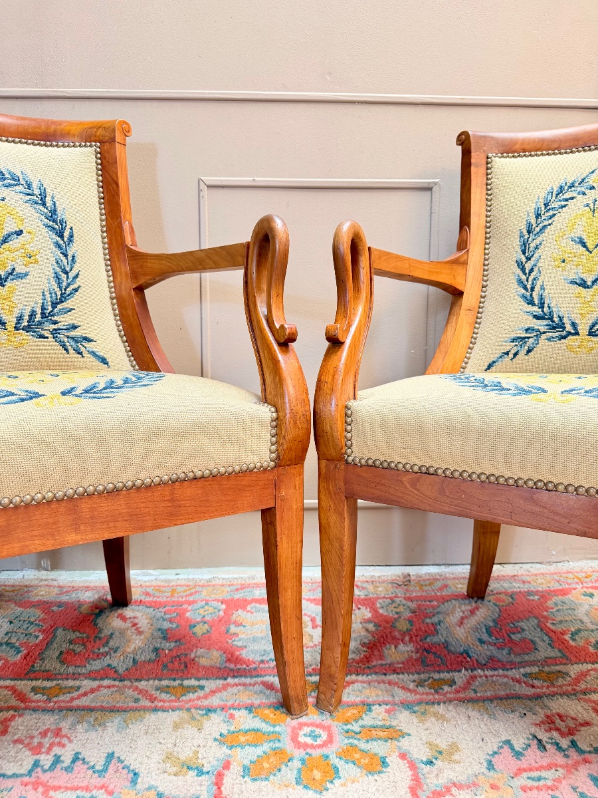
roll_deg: -0.4
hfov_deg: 56.8
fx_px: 553
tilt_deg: -6.3
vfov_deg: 71.6
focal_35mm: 24
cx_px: 299
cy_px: 399
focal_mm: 6.76
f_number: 1.78
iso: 200
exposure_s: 1/72
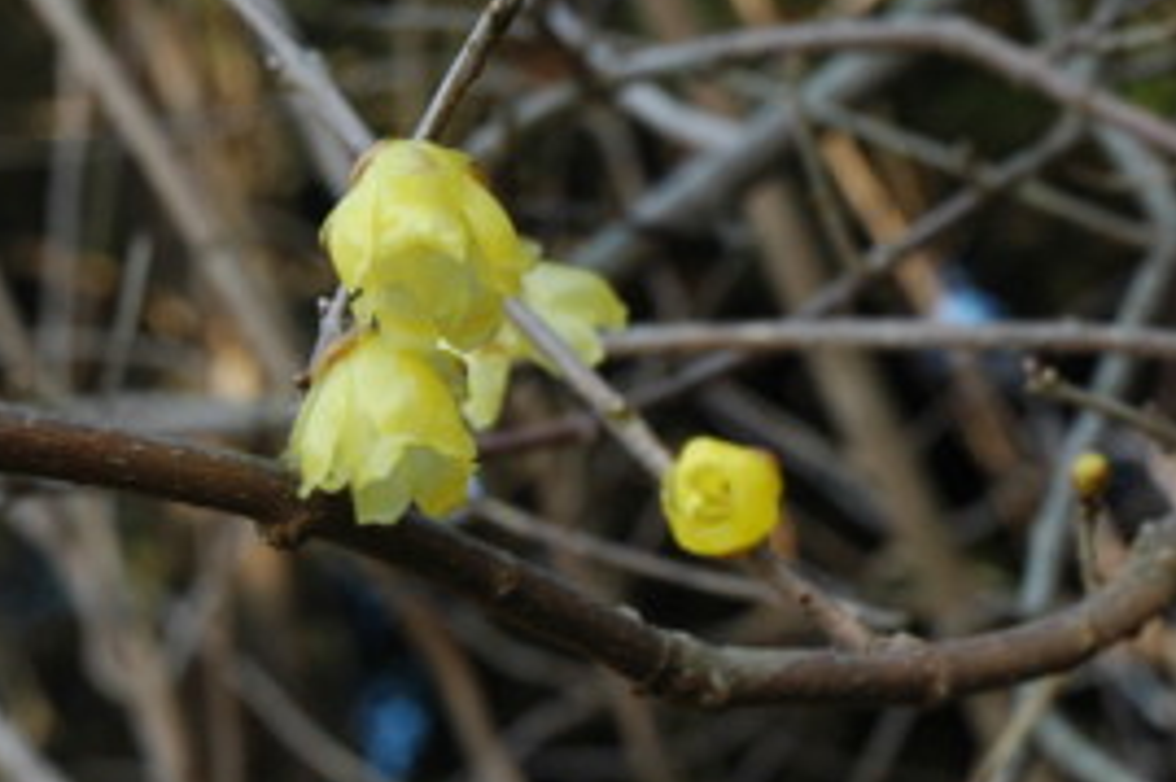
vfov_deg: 10.8
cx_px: 433
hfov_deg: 16.1
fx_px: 4146
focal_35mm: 127
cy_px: 382
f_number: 7.1
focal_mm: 38
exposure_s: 1/125
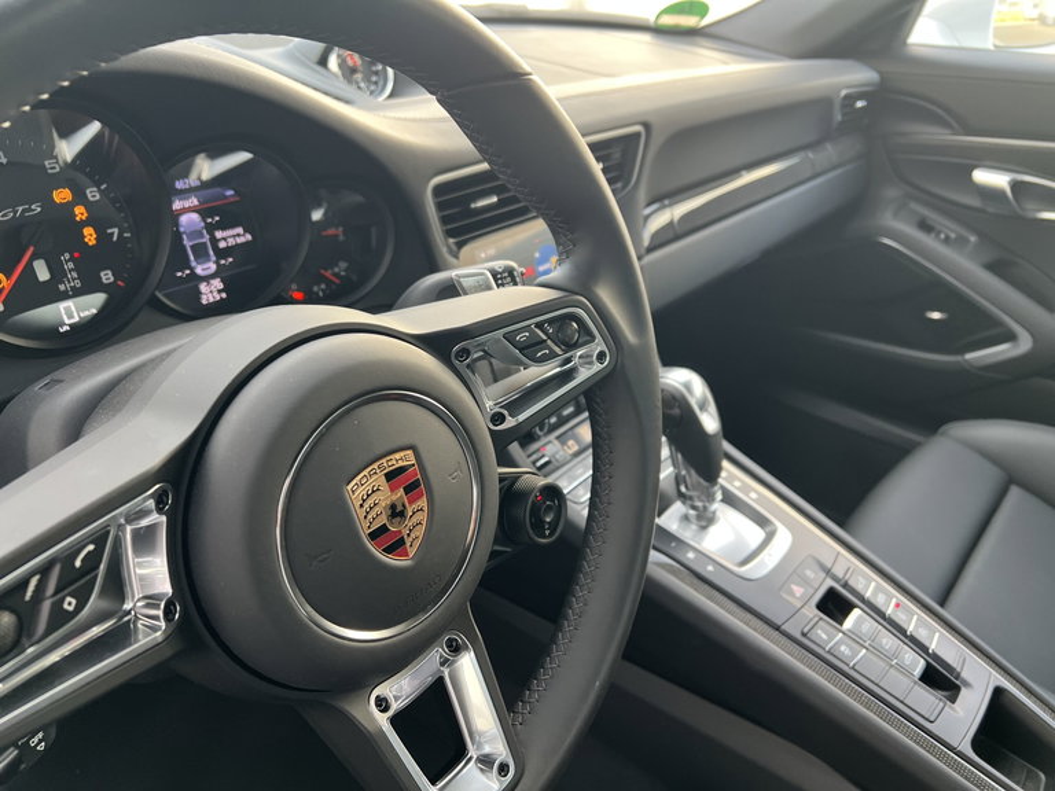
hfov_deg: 67.3
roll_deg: -0.8
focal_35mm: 26
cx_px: 528
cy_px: 396
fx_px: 792
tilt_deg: -30.5
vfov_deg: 53.1
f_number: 1.5
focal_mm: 5.7
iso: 80
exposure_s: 1/121
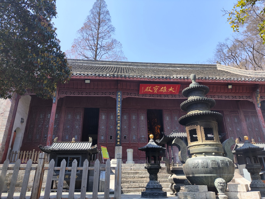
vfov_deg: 56.9
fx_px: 184
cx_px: 132
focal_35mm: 24
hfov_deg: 71.6
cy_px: 100
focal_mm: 4.68
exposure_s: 1/699
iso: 50
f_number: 1.8
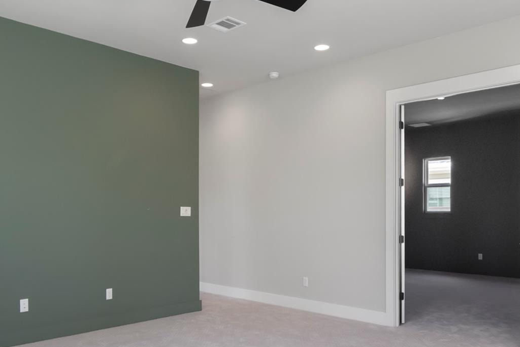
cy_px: 188
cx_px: 227
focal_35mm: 30
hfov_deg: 61.7
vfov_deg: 43.6
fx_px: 433
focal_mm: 10
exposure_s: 1/100
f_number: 5
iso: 400
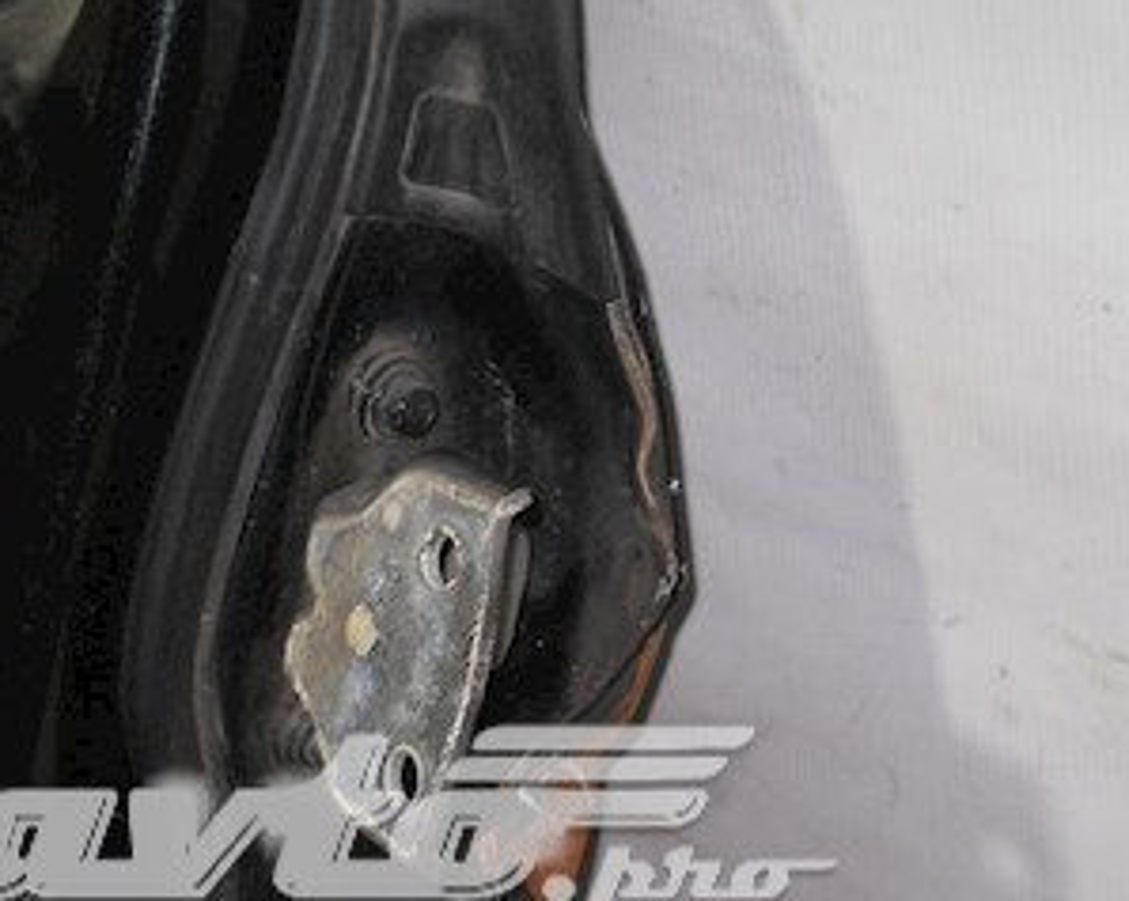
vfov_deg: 17.5
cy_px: 840
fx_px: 2872
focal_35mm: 86
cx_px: 379
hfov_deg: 22.2
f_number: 3.1
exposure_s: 1/30
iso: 80
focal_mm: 6.72
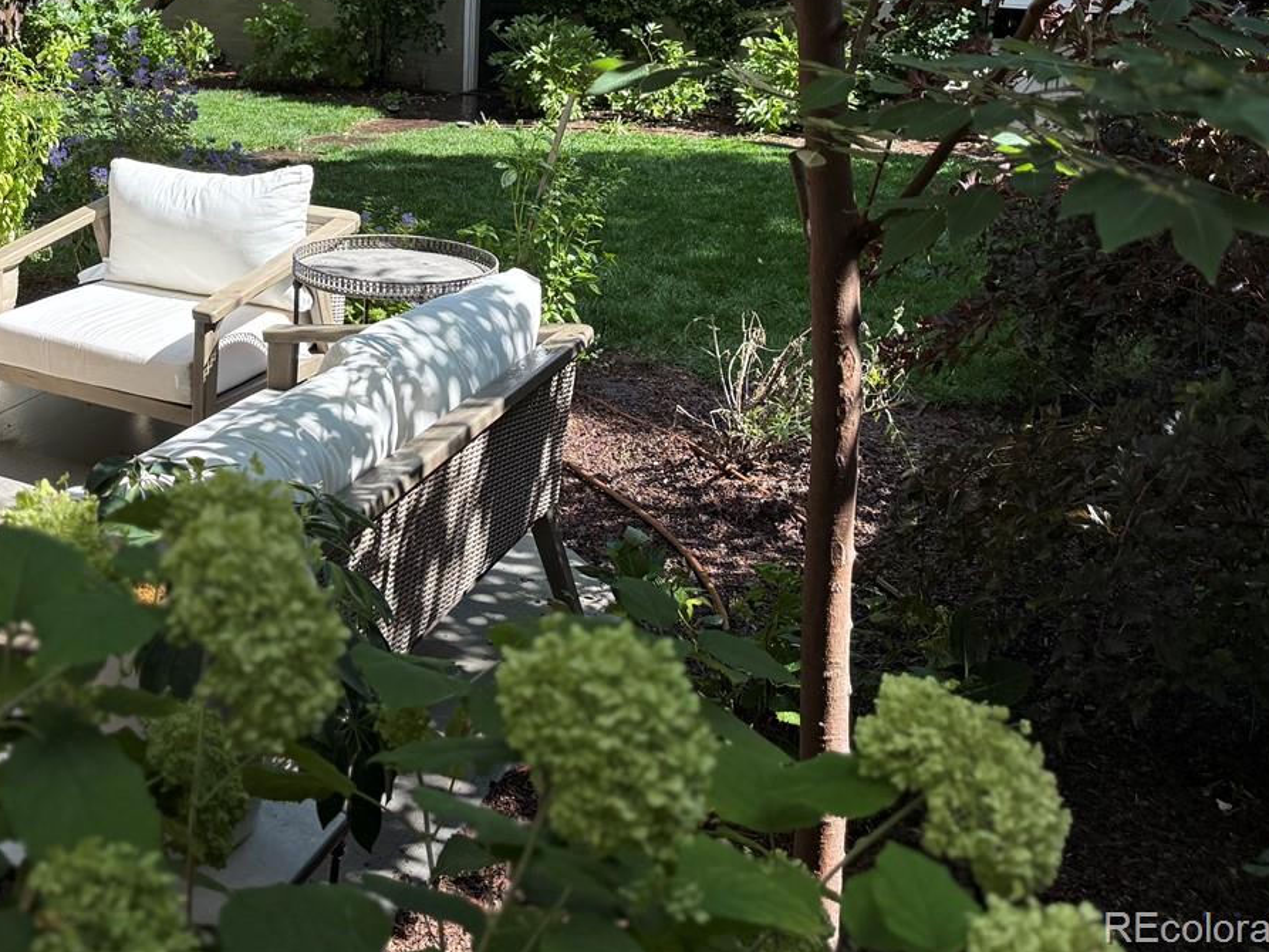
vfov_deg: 32.1
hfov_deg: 41.3
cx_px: 198
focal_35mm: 43
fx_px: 1577
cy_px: 105
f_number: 1.78
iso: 100
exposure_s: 1/1653
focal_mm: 6.76
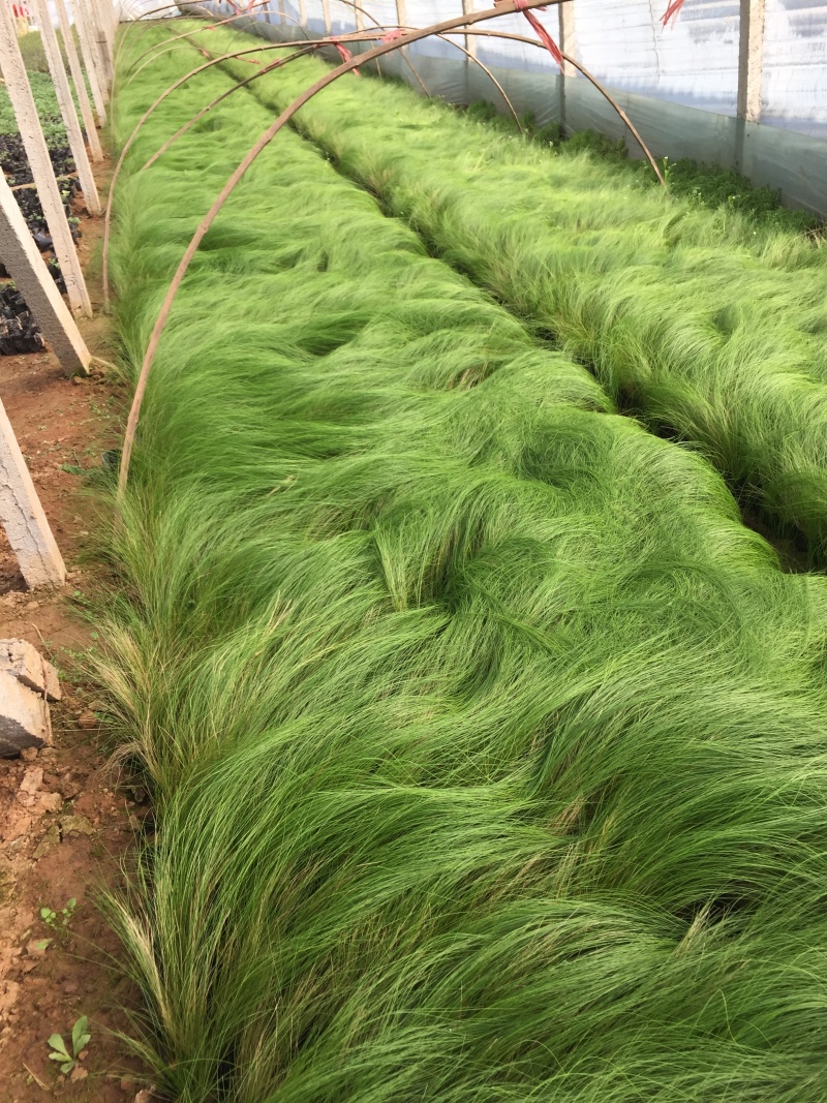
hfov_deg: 48.2
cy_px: 552
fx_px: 924
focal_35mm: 29
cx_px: 414
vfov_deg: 61.7
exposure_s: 1/494
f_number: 2.2
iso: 32
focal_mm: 4.15
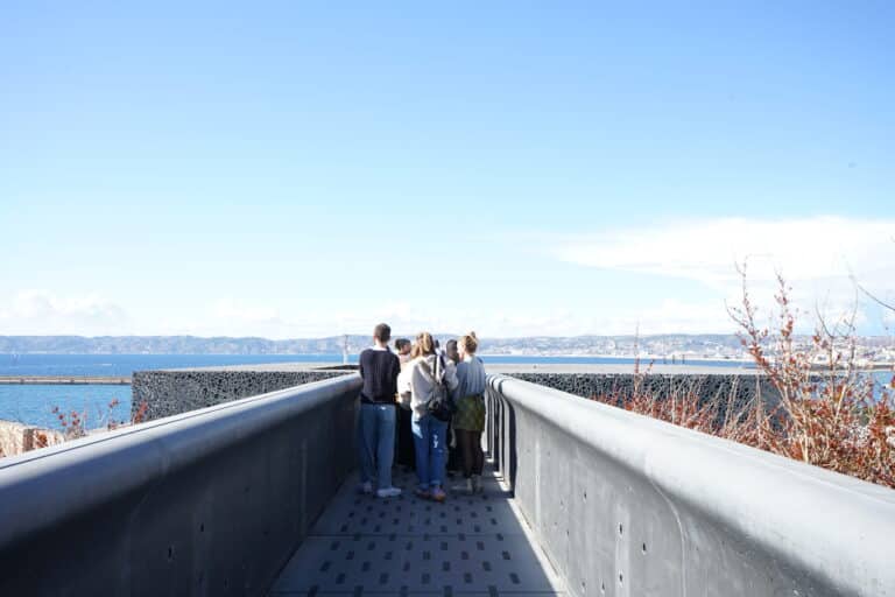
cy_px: 298
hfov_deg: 60.3
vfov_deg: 42.3
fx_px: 771
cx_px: 448
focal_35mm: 31
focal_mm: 31
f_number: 14
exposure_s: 1/100
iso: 320
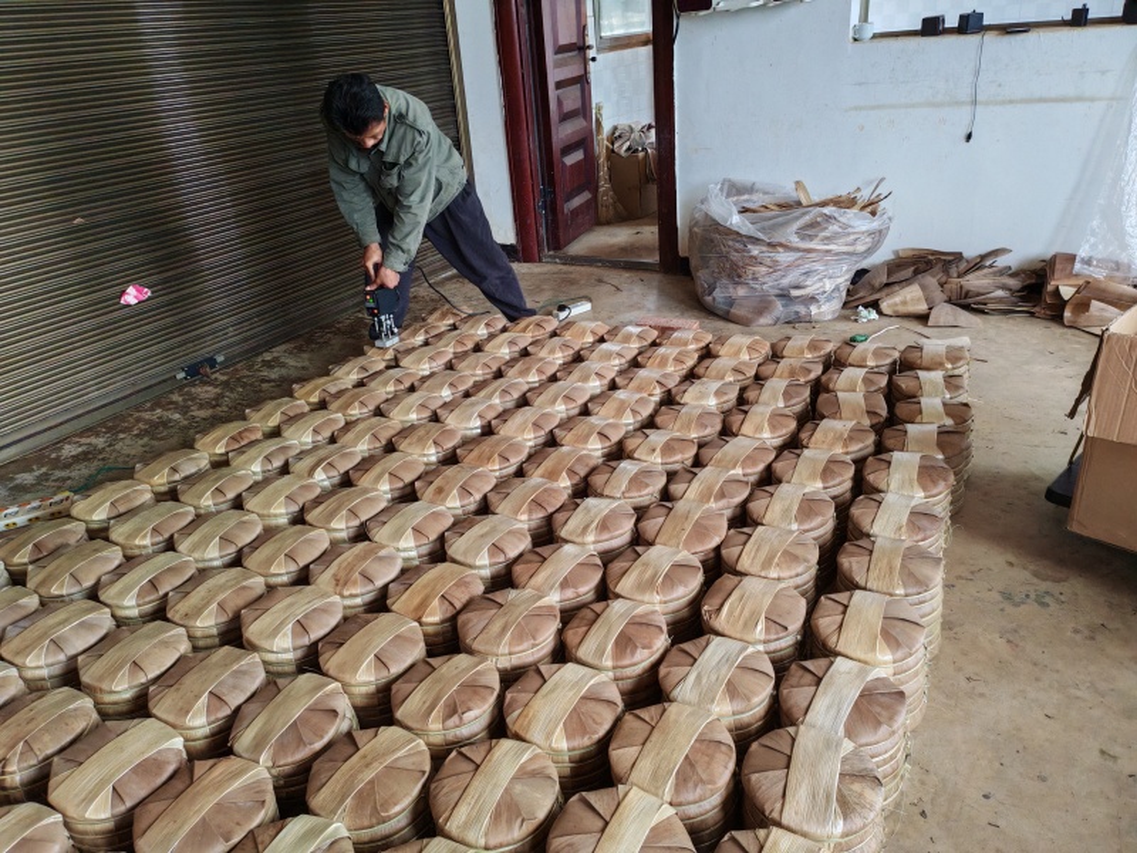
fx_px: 887
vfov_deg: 51.4
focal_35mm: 27
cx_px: 568
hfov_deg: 65.3
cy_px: 426
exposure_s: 1/100
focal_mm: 5.52
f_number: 1.95
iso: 800
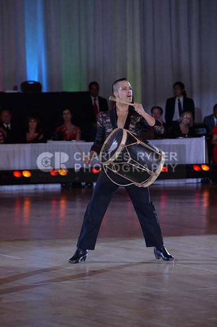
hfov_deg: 6.8
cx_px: 108
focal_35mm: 200
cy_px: 164
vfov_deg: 10.3
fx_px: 1814
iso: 2000
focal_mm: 200
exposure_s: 1/250
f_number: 5.6
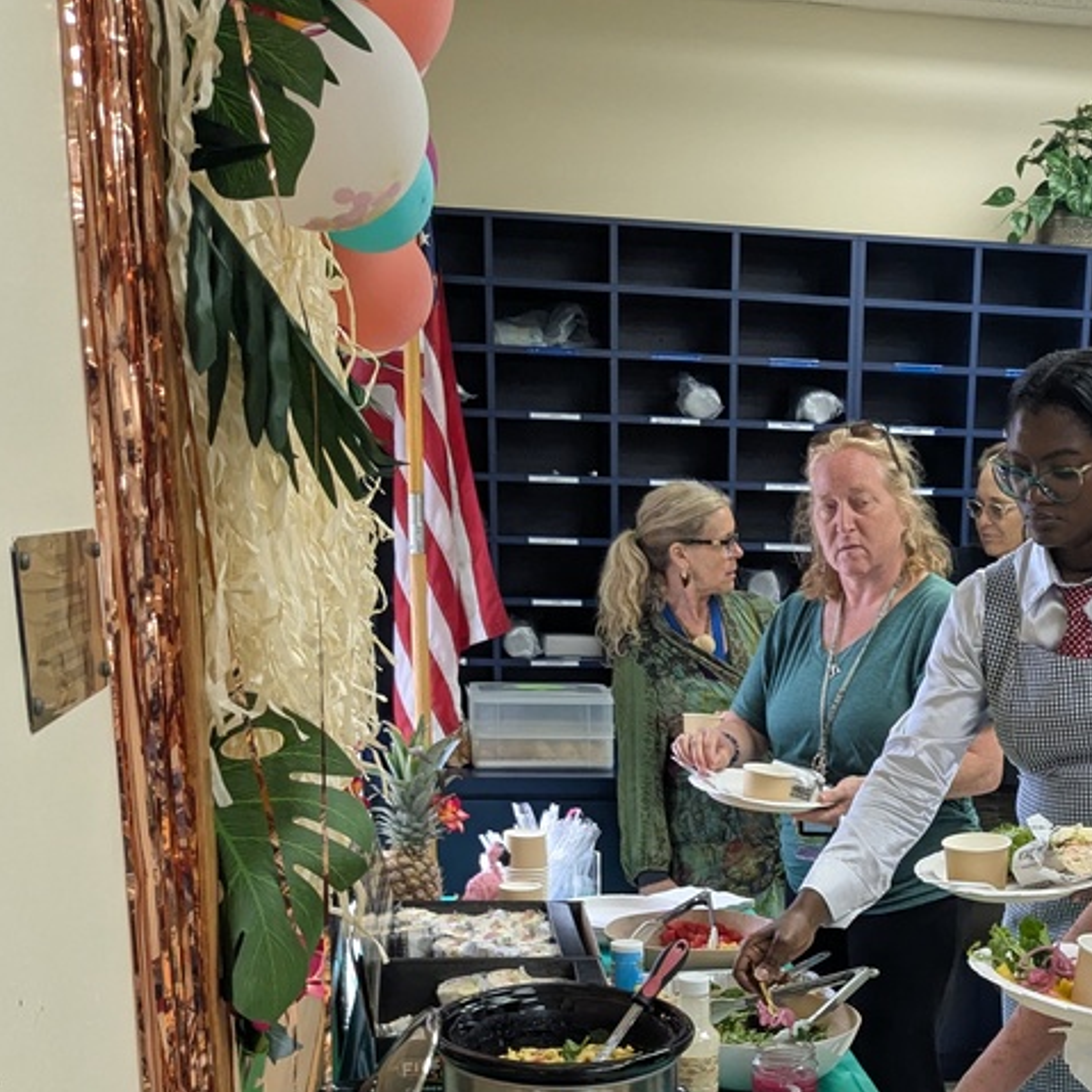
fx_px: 1820
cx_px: 853
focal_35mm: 51
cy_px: 1019
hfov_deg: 32.6
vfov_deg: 31.5
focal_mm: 4.38
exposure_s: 1/120
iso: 237
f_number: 1.73
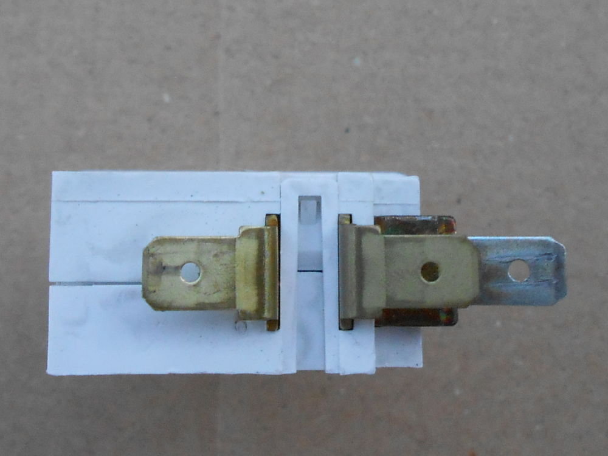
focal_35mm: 26
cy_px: 228
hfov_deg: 67.3
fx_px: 457
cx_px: 304
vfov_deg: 53.1
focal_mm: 4.6
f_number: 3.5
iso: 400
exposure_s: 1/25
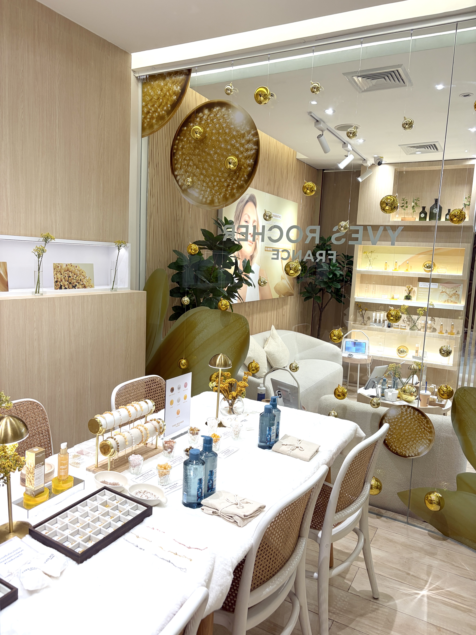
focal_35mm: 26
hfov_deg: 53.1
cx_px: 238
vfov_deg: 67.3
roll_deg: -2.7
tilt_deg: -7.0
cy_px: 318
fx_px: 477
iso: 40
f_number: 1.6
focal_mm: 5.96
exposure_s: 1/100
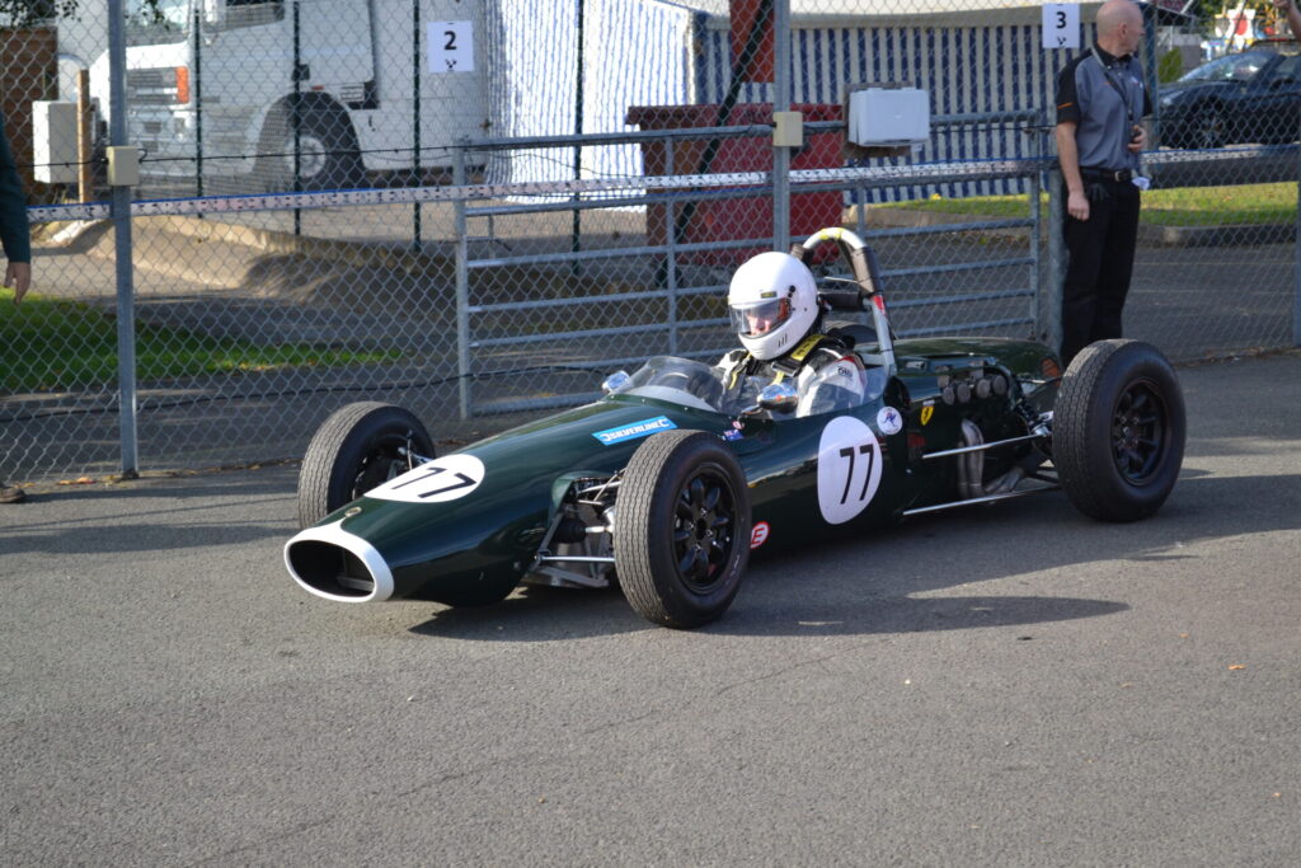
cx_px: 650
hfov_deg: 24.6
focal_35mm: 82
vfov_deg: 16.6
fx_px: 2982
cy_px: 434
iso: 400
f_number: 5.6
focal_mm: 55
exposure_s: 1/500
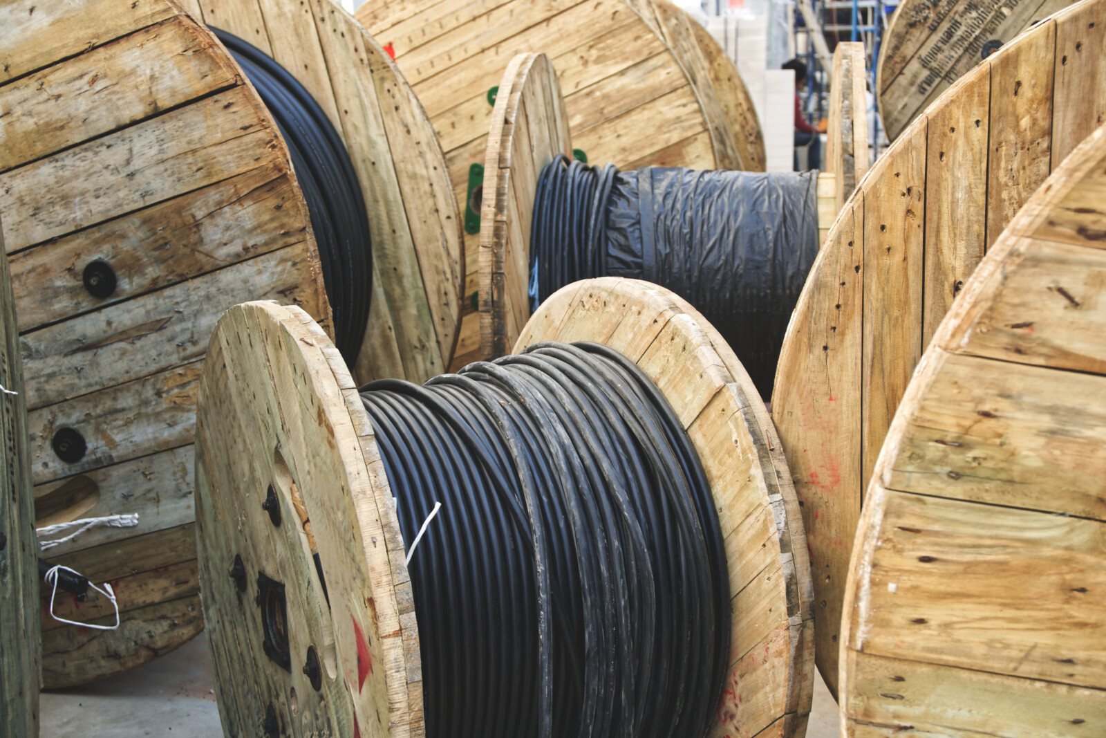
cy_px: 369
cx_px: 553
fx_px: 1336
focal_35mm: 44
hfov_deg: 45.0
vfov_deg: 30.9
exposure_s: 1/250
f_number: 4
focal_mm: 29
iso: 100
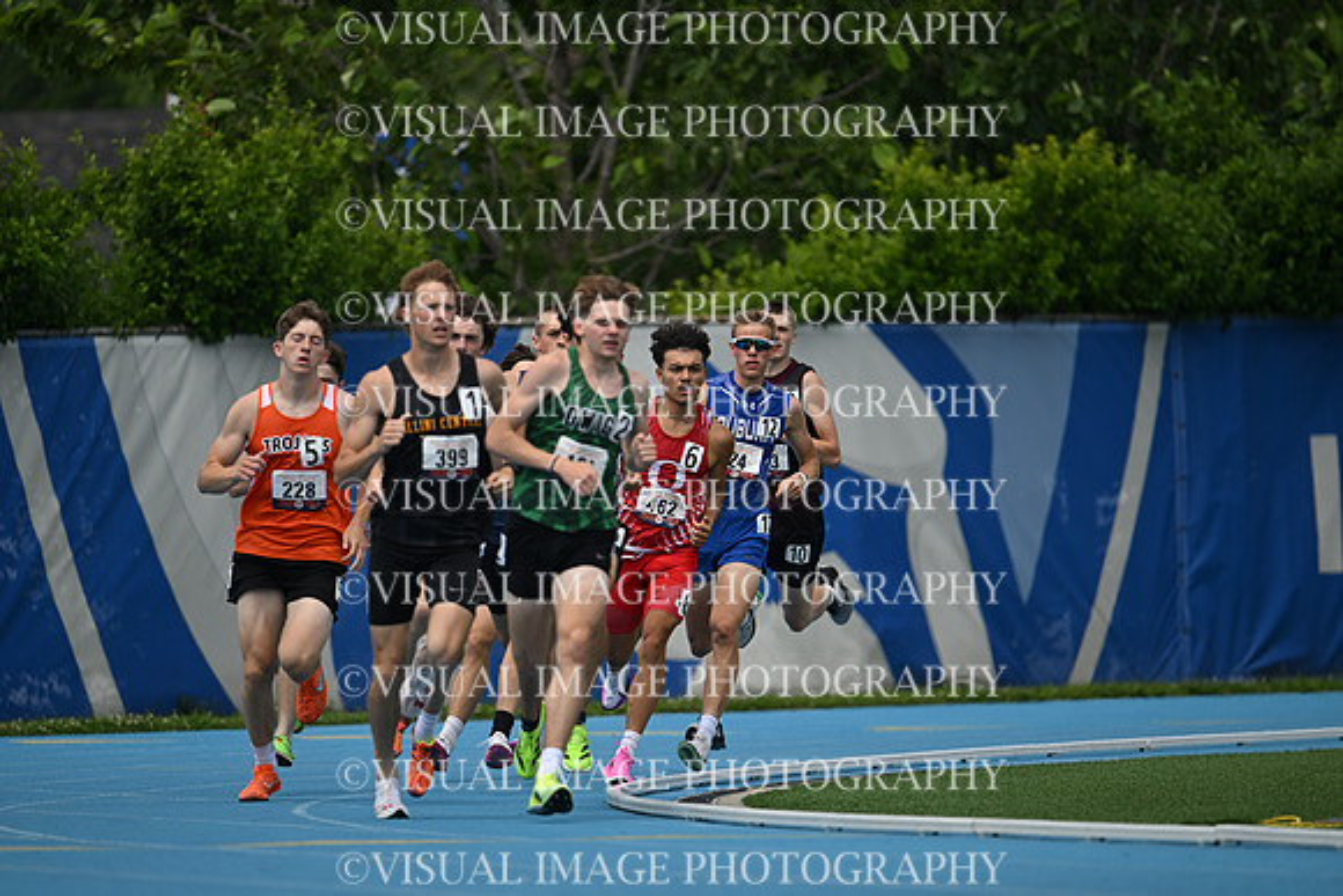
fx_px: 14925
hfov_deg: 5.2
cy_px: 448
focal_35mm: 400
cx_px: 672
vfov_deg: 3.4
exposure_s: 1/2543
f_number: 4.5
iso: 250
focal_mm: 400
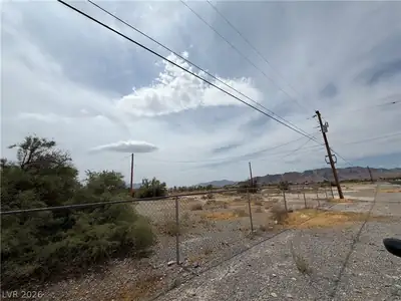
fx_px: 162
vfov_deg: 85.7
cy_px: 150
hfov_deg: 102.1
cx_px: 200
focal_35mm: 14
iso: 20
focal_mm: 2.22
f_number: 2.2
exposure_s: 1/2976
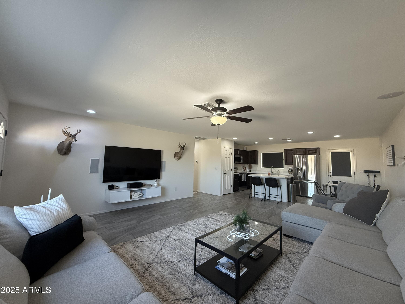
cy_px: 152
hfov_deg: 102.1
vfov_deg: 85.7
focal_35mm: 14
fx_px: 164
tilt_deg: +4.0
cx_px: 202
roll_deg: -1.6
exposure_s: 1/120
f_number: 2.2
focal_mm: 2.22
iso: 200
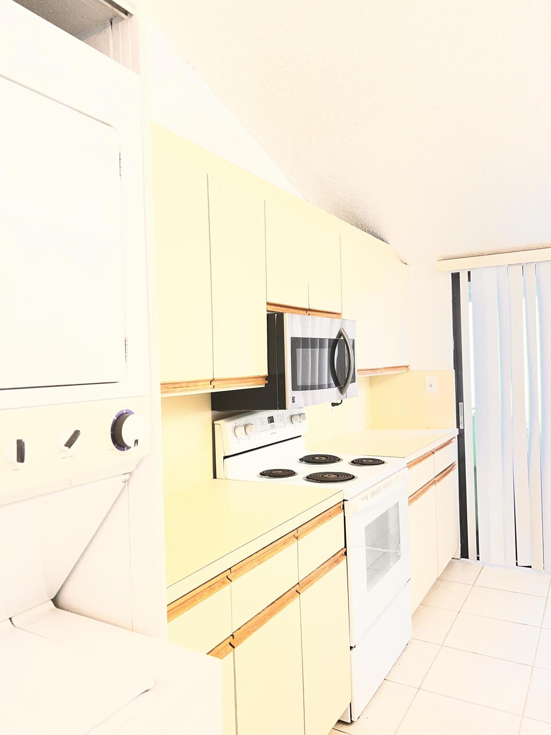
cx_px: 276
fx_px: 552
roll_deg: +2.5
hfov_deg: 53.1
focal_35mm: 26
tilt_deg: -1.5
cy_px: 368
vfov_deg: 67.3
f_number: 1.5
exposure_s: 1/120
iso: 64
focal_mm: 5.7
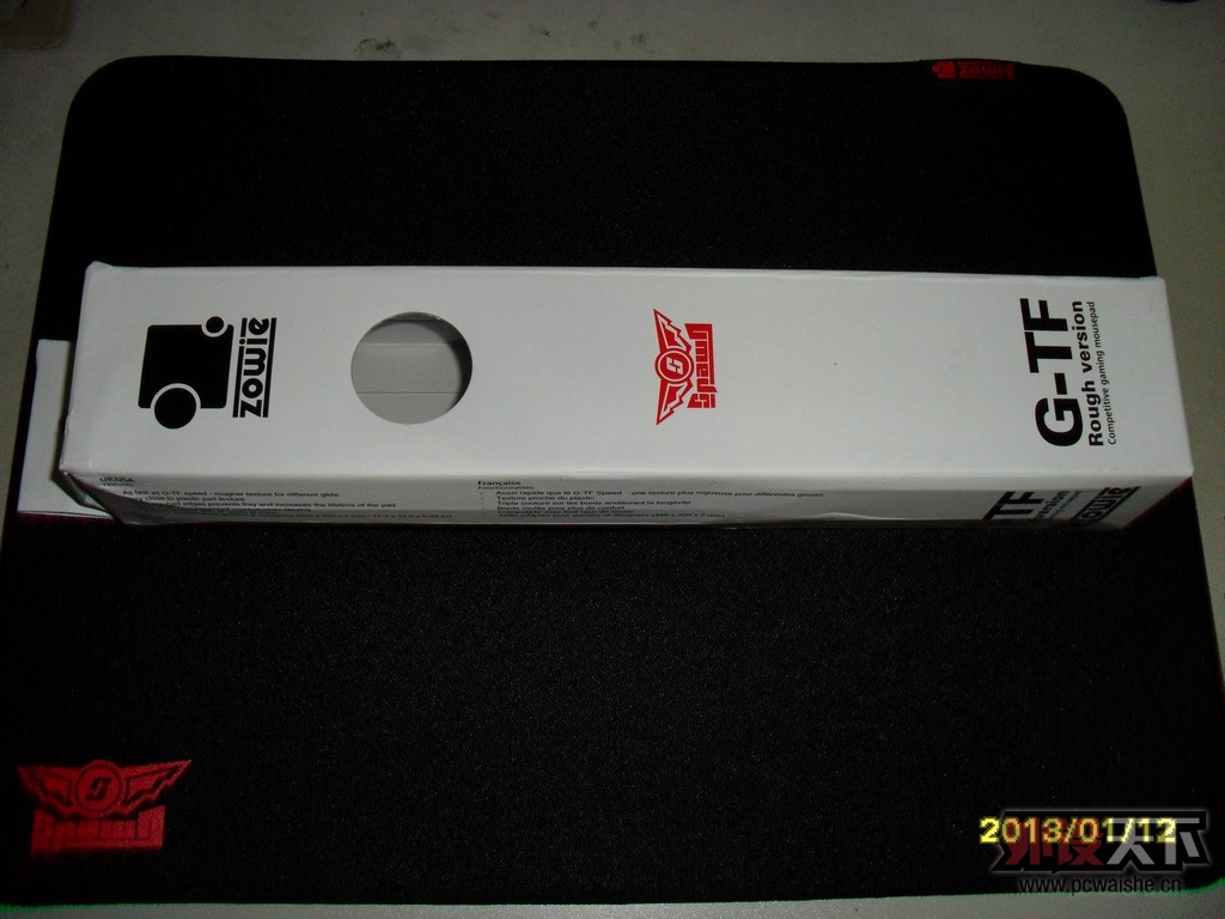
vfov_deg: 40.7
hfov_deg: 52.6
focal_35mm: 35
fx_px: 1239
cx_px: 612
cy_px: 460
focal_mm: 6.3
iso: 200
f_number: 3.2
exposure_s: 1/45
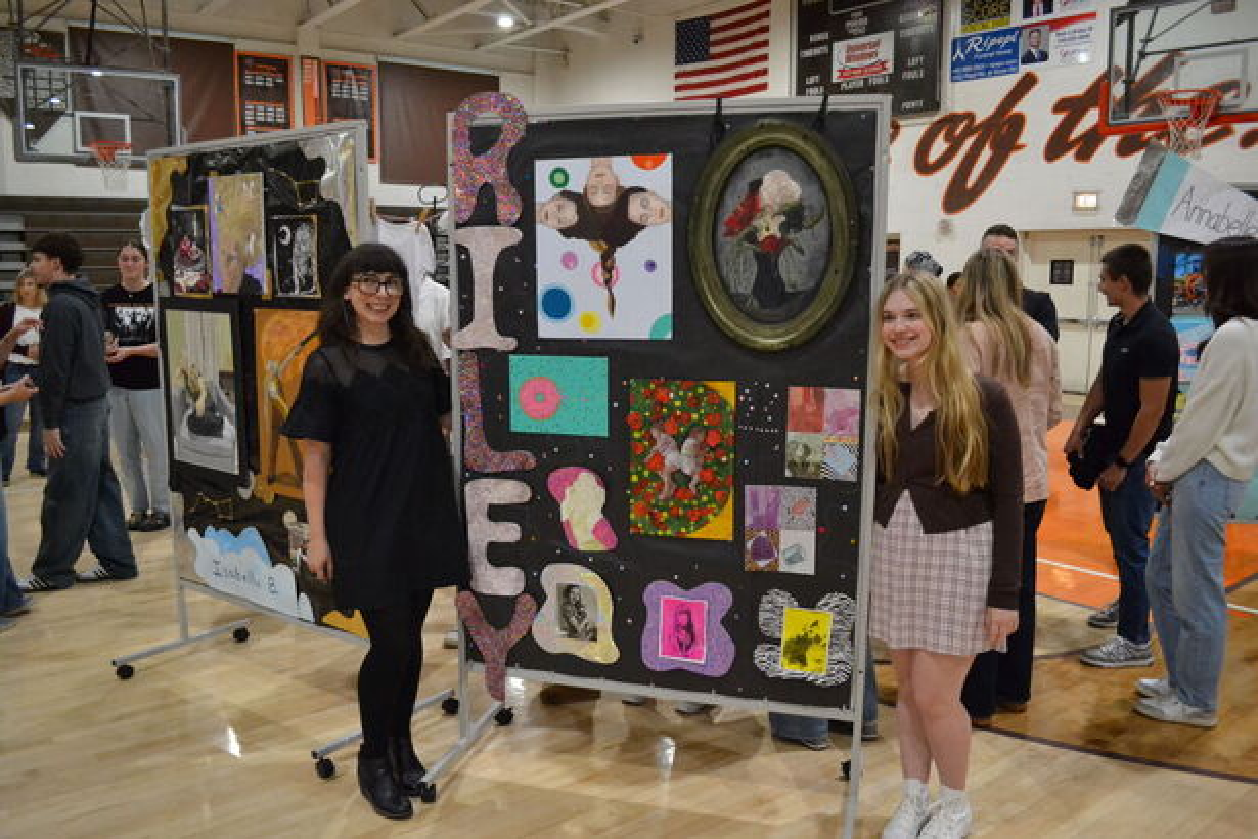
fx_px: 943
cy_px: 420
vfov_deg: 47.9
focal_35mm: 27
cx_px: 629
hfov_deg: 67.4
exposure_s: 1/400
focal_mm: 18
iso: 3200
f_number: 3.5
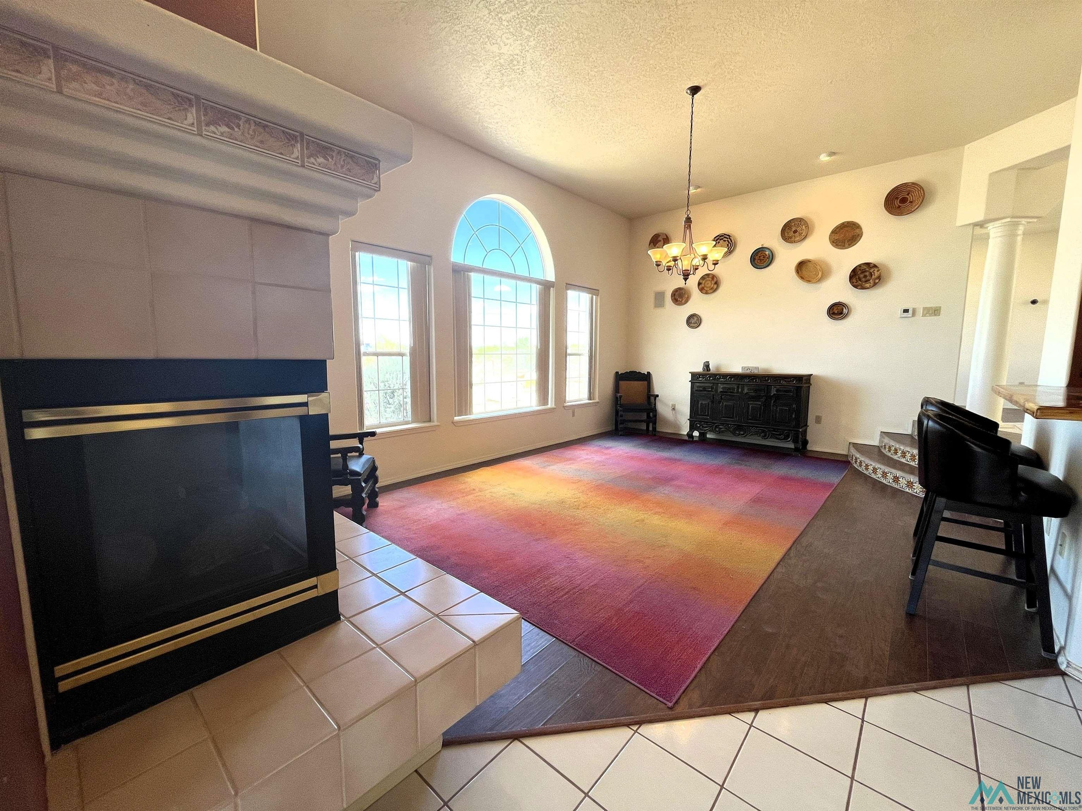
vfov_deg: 85.7
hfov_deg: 102.1
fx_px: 438
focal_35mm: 14
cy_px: 406
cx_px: 541
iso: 64
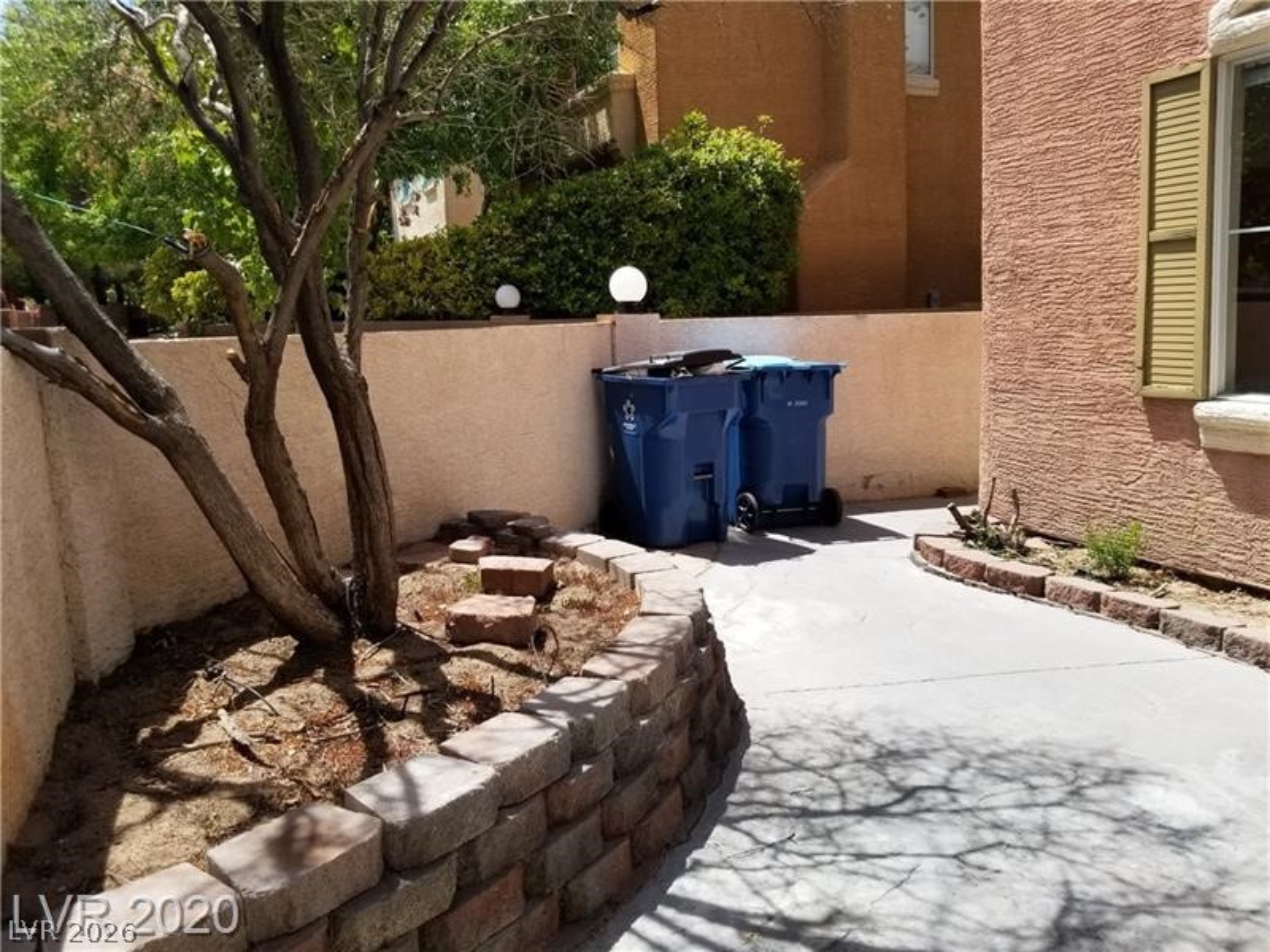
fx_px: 954
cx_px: 635
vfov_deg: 53.1
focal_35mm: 26
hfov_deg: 67.3
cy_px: 476
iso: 50
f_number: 1.7
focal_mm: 4.25
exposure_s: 1/1872
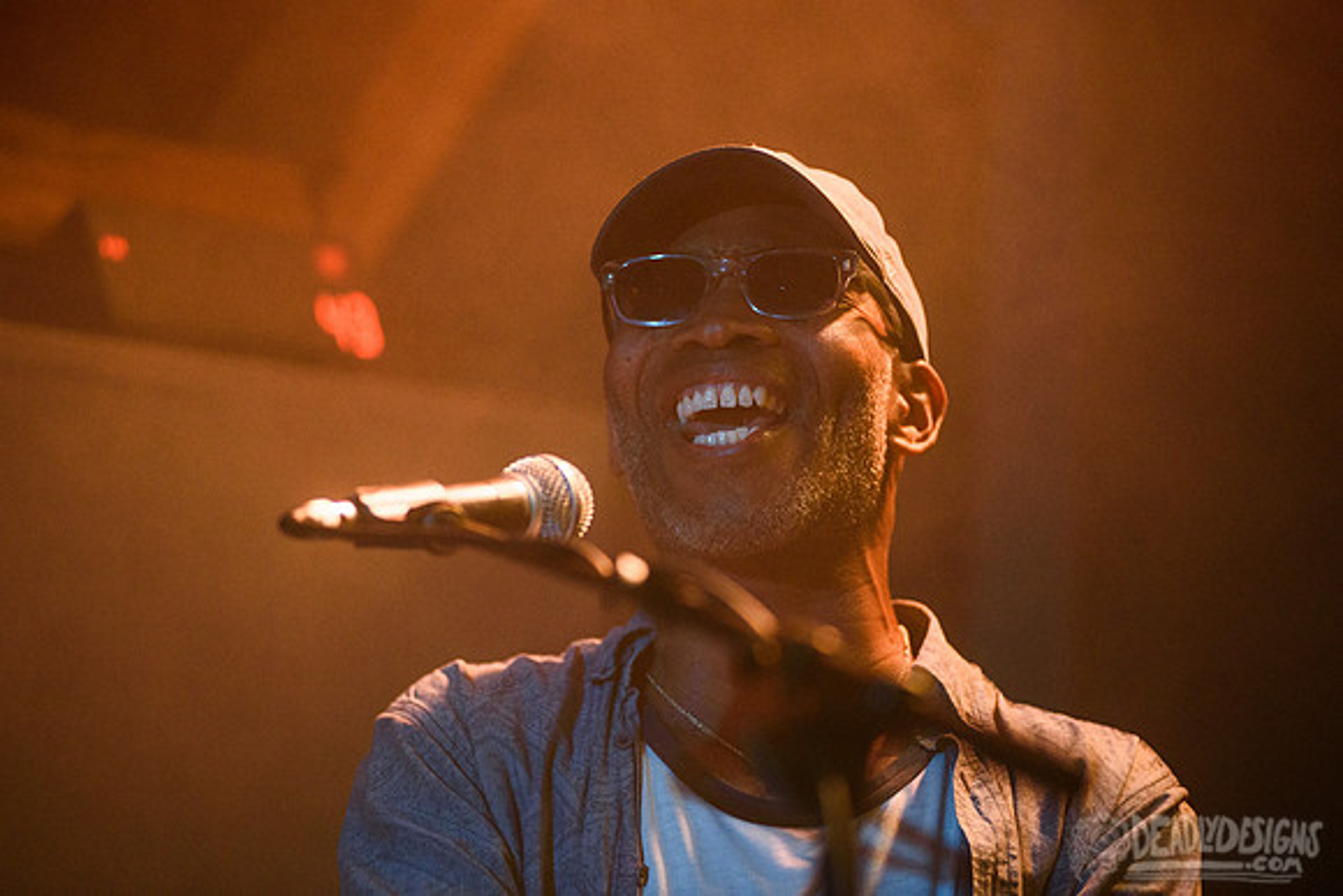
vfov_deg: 7.7
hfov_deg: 11.5
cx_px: 695
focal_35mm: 179
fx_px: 6682
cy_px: 424
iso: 3200
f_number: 3.2
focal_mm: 170
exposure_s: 1/400
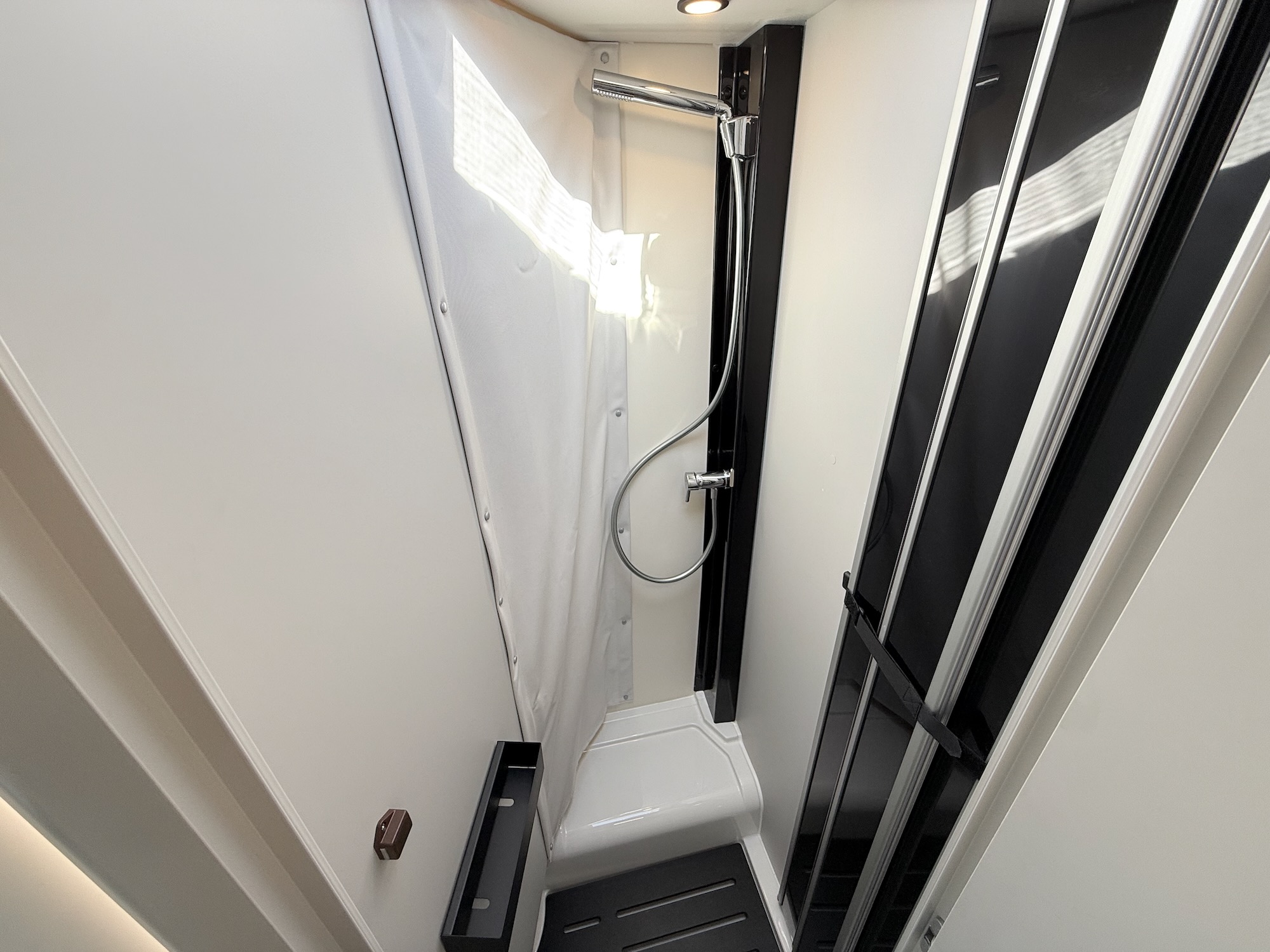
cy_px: 476
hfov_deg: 102.1
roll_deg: +0.9
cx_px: 635
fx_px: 514
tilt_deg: -26.6
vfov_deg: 85.7
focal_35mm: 14
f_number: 2.2
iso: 40
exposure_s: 1/101
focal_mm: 2.22
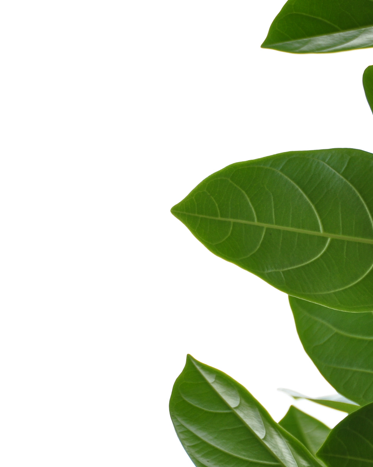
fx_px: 2468
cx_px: 188
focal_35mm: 179
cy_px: 225
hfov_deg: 8.6
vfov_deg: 10.8
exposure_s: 1/160
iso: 200
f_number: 5
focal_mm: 75
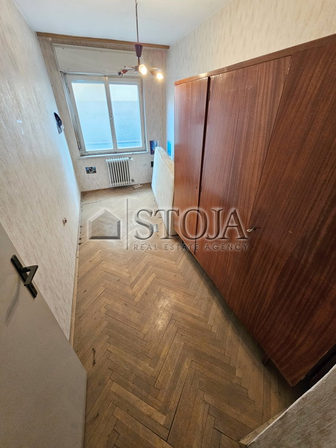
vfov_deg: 106.2
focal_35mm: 13
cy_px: 224
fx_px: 168
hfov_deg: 89.9
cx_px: 168
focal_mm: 2.2
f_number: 2.2
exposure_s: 1/50
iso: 320
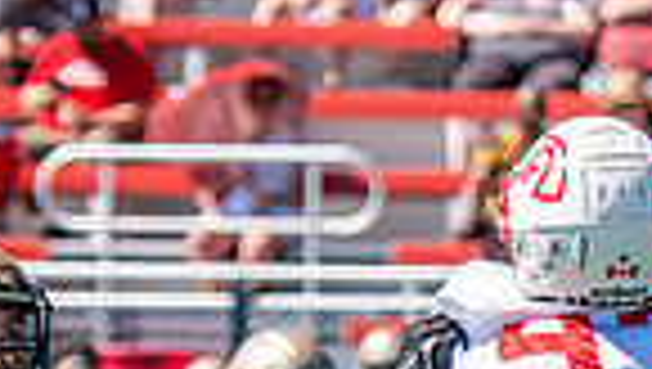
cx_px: 669
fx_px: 15233
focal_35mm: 880
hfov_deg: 2.5
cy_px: 641
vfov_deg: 1.4
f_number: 2.8
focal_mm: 102
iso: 160
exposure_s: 1/2500
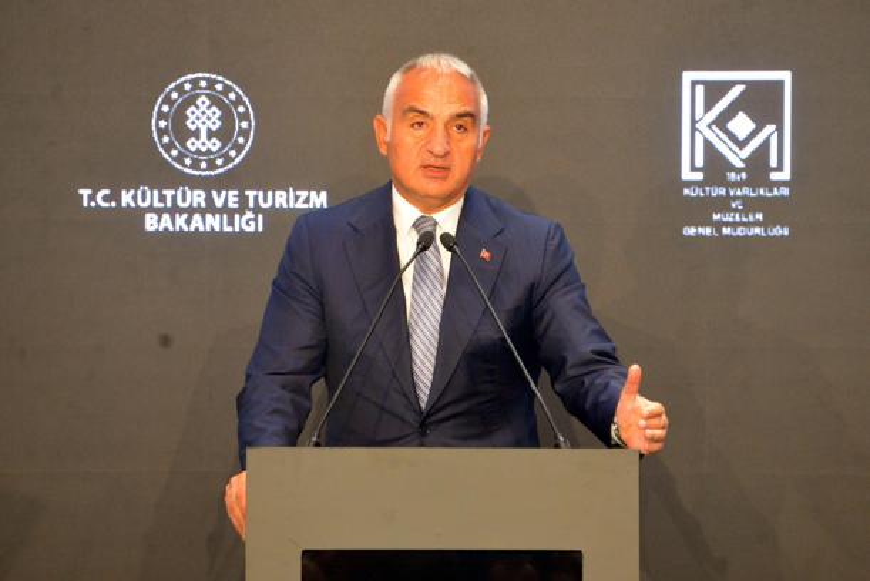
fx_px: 7253
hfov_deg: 6.9
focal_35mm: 300
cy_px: 290
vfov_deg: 4.6
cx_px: 435
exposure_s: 1/125
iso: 5000
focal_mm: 300
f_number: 5.6
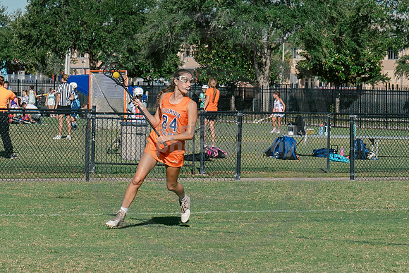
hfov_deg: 9.0
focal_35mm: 228
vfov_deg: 6.0
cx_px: 192
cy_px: 107
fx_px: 2592
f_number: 5.6
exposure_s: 1/2000
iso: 250
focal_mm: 70
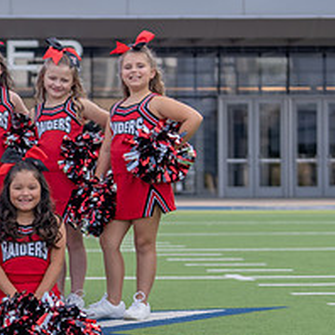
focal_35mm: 178
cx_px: -107
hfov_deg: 9.6
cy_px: 192
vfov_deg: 9.8
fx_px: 1949
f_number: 2.8
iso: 100
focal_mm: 70
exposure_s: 1/320
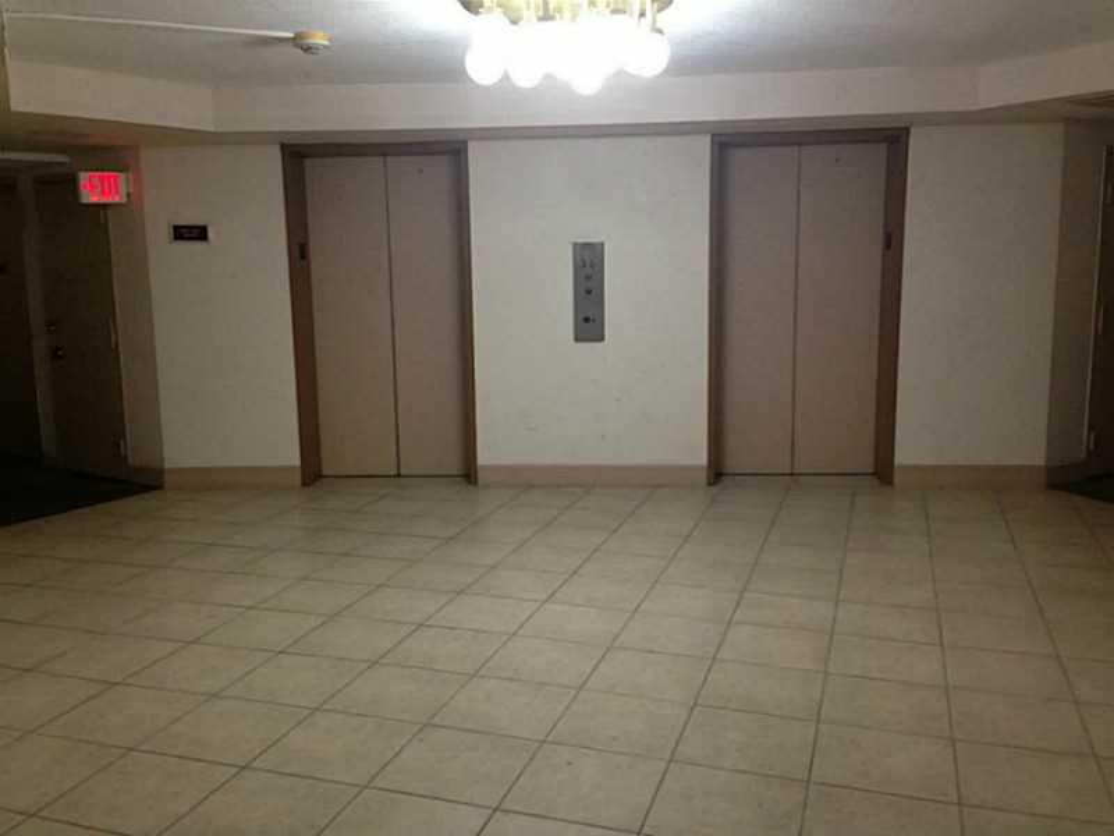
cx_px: 557
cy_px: 418
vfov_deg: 42.9
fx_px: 1062
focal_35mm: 33
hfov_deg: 55.4
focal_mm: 4.13
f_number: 2.4
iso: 200
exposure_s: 1/20
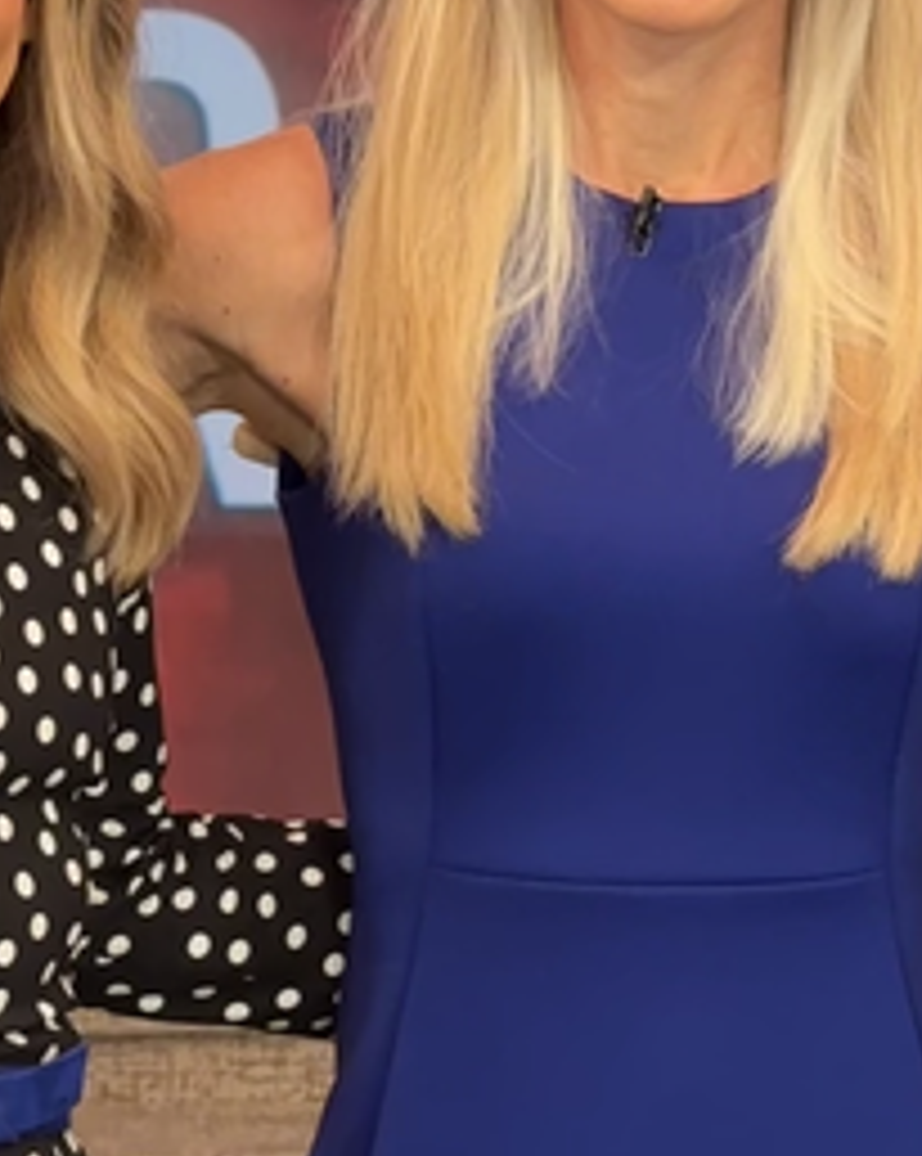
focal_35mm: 146
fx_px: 4989
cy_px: 634
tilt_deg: -5.8
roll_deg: -2.7
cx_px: 688
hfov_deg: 10.5
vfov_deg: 13.2
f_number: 1.78
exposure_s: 1/60
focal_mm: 6.86
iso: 125
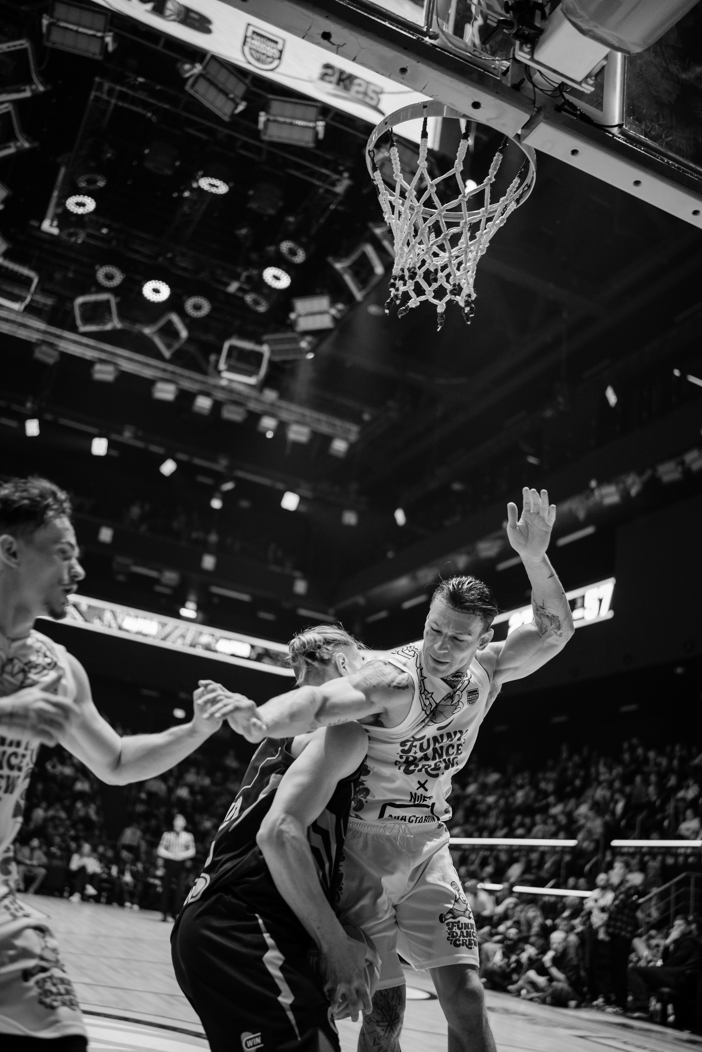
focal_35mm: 35
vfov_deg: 54.4
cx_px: 351
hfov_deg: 37.9
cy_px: 526
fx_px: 1024
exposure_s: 1/640
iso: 800
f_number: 1.4
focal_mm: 35
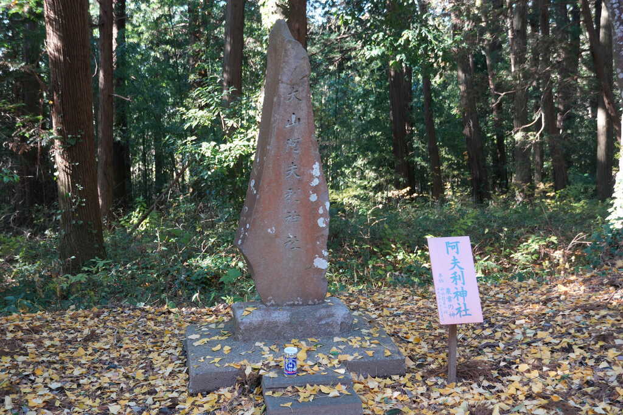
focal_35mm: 44
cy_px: 208
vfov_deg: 30.8
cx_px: 312
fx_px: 753
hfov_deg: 45.0
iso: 320
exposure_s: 1/50
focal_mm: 29
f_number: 4.5
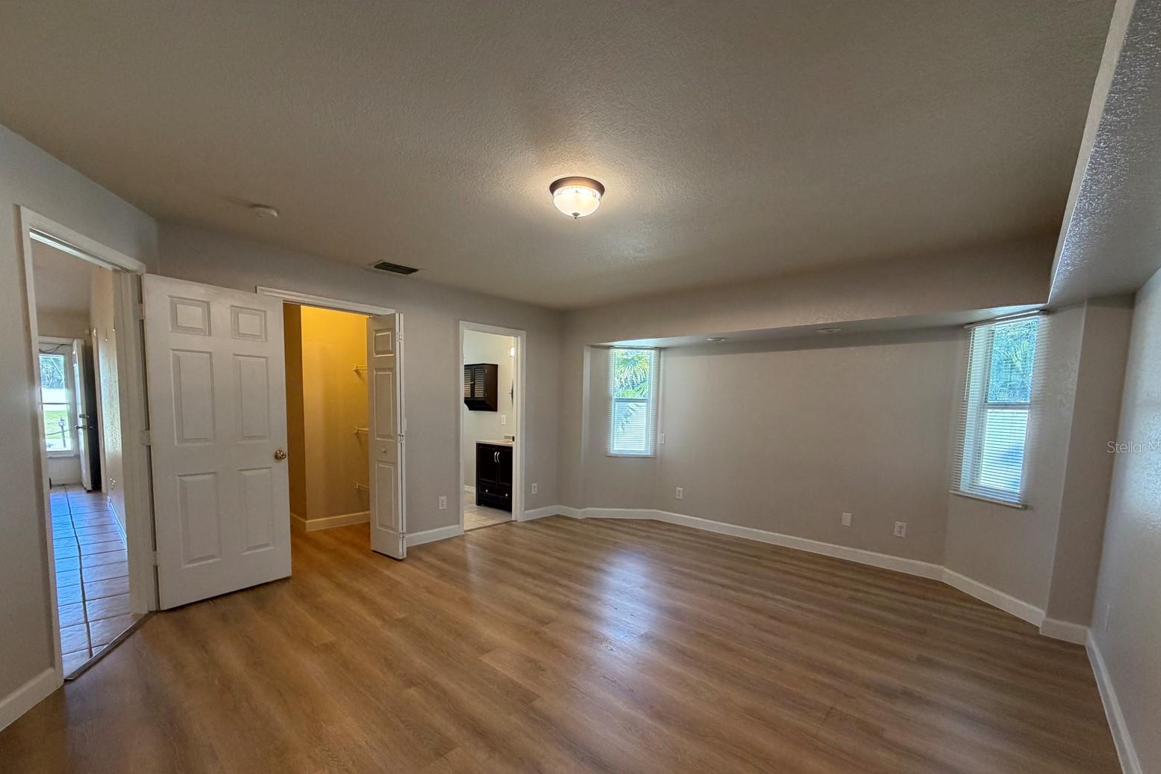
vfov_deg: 76.8
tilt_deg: -5.9
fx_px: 484
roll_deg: -1.0
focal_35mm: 15
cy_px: 446
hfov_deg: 100.4
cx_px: 579
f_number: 2.2
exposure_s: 1/60
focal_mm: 2.22
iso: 200
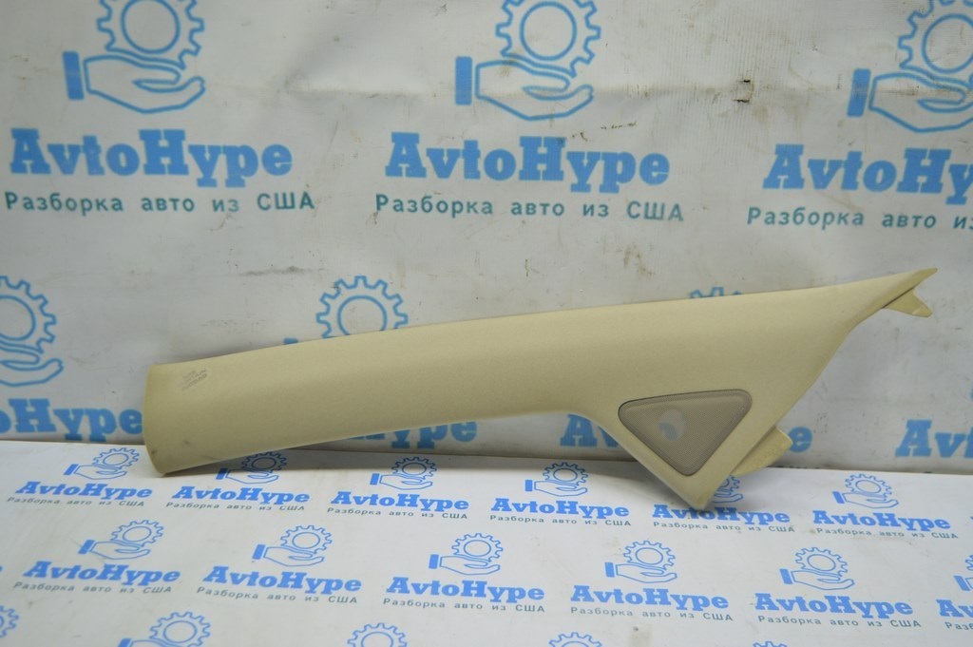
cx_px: 486
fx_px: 972
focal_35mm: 36
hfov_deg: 53.2
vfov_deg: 36.8
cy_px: 324
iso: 400
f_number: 4
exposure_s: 1/50
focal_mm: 24
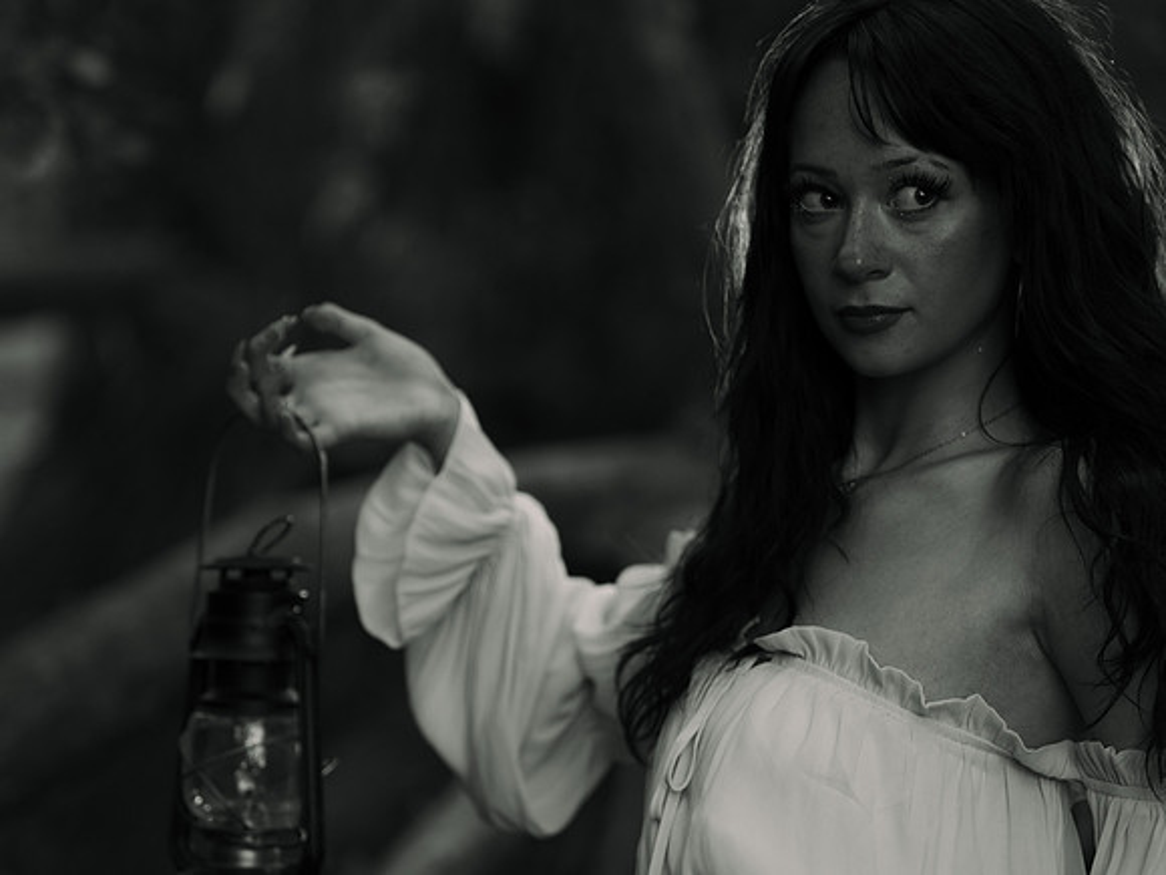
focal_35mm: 117
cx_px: 583
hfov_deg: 16.8
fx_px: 3937
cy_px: 438
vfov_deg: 12.7
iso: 640
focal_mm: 108
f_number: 2.8
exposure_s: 1/160
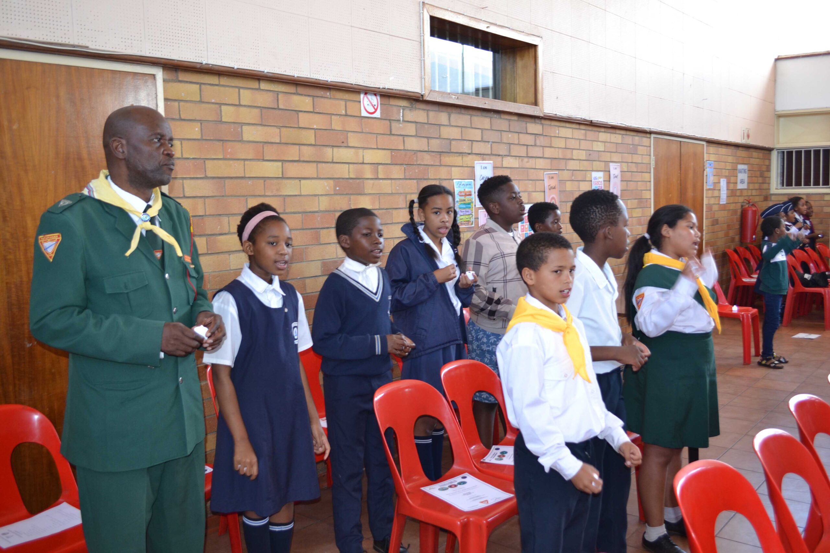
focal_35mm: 33
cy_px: 276
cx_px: 415
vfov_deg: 40.0
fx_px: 761
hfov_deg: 57.2
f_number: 3.8
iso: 400
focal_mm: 22
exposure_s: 1/60
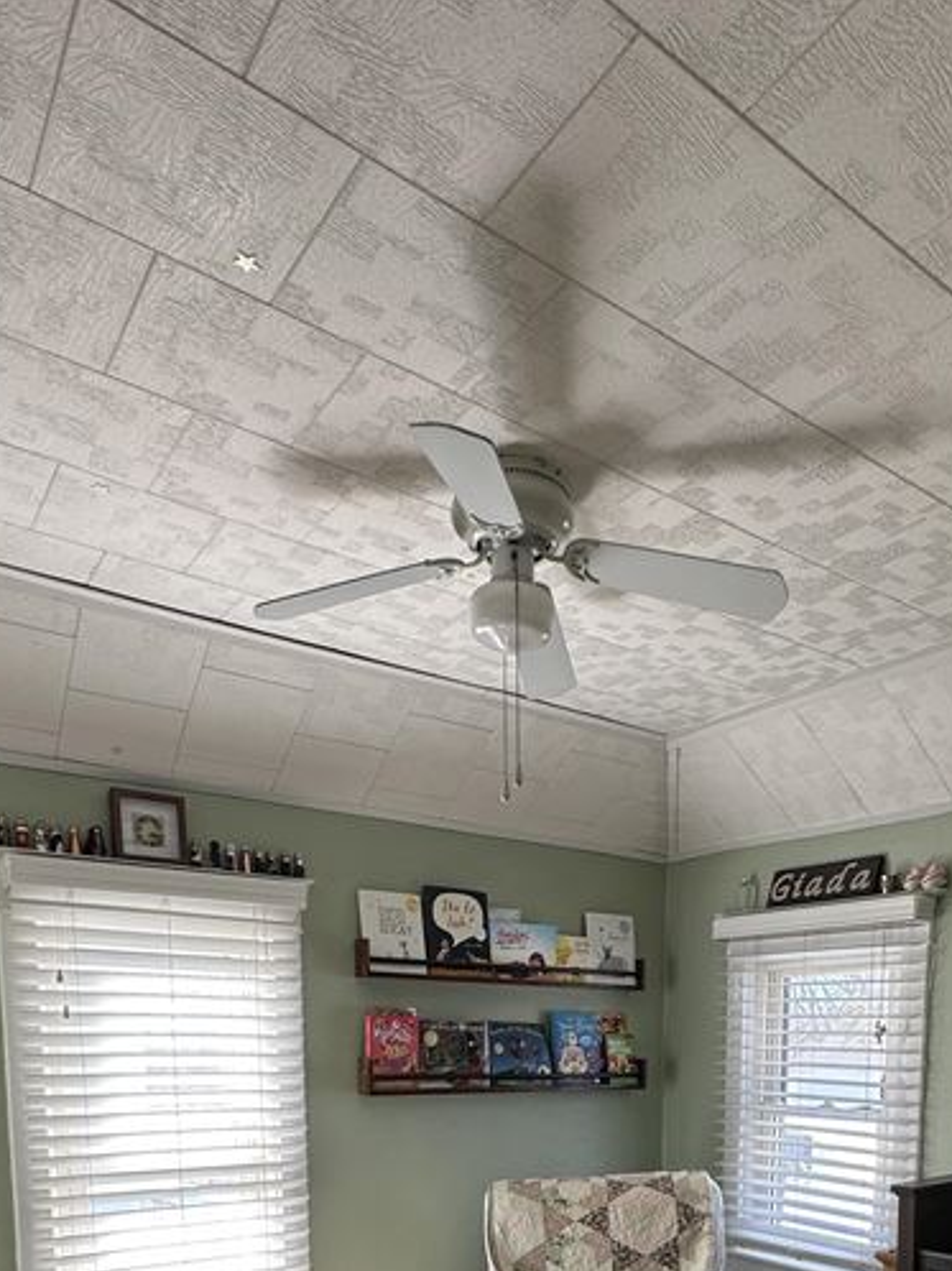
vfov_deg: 55.3
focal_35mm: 27
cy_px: 1179
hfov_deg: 51.1
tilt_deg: -5.6
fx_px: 991
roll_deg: -0.3
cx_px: 559
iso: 40
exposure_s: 1/99
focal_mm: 2.22
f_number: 2.2
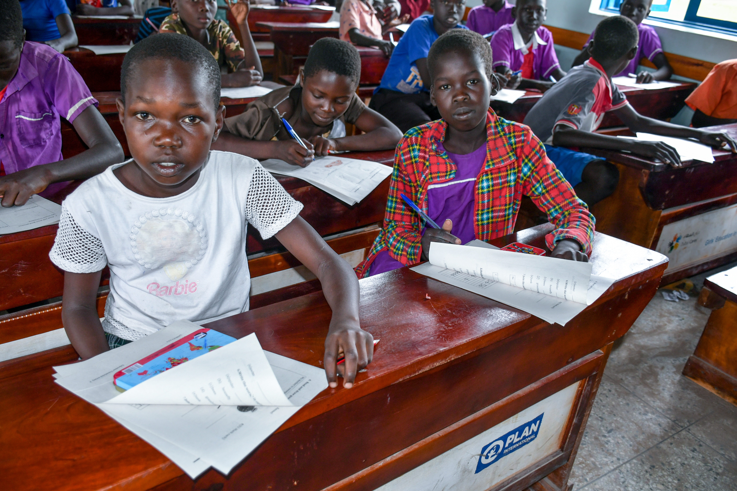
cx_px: 368
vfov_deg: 40.0
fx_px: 676
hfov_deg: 57.2
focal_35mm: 33
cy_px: 246
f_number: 3.5
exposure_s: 1/60
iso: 200
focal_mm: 22
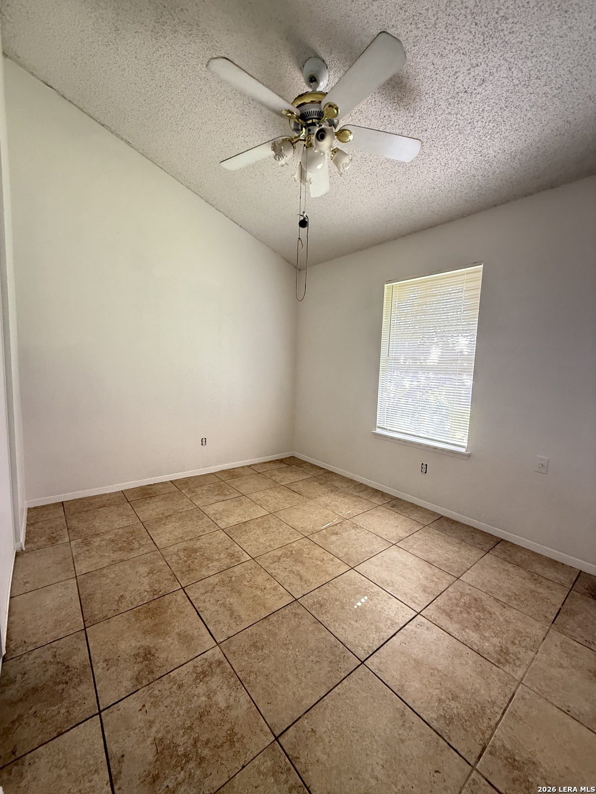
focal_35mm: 14
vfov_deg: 102.1
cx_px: 298
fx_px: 321
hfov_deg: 85.7
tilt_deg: -5.5
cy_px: 397
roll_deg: -1.5
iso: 320
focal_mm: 2.22
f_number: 2.2
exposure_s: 1/87
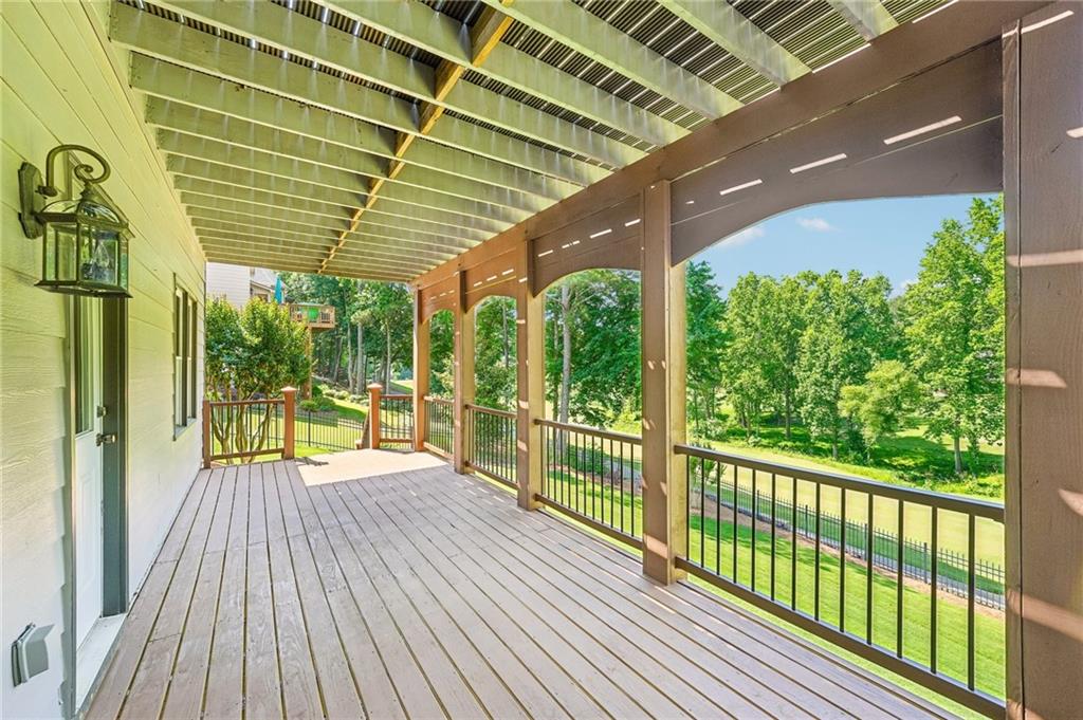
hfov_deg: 104.3
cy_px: 360
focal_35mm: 14
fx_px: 421
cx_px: 542
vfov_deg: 81.1
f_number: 8
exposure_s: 1/60
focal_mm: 14
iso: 320
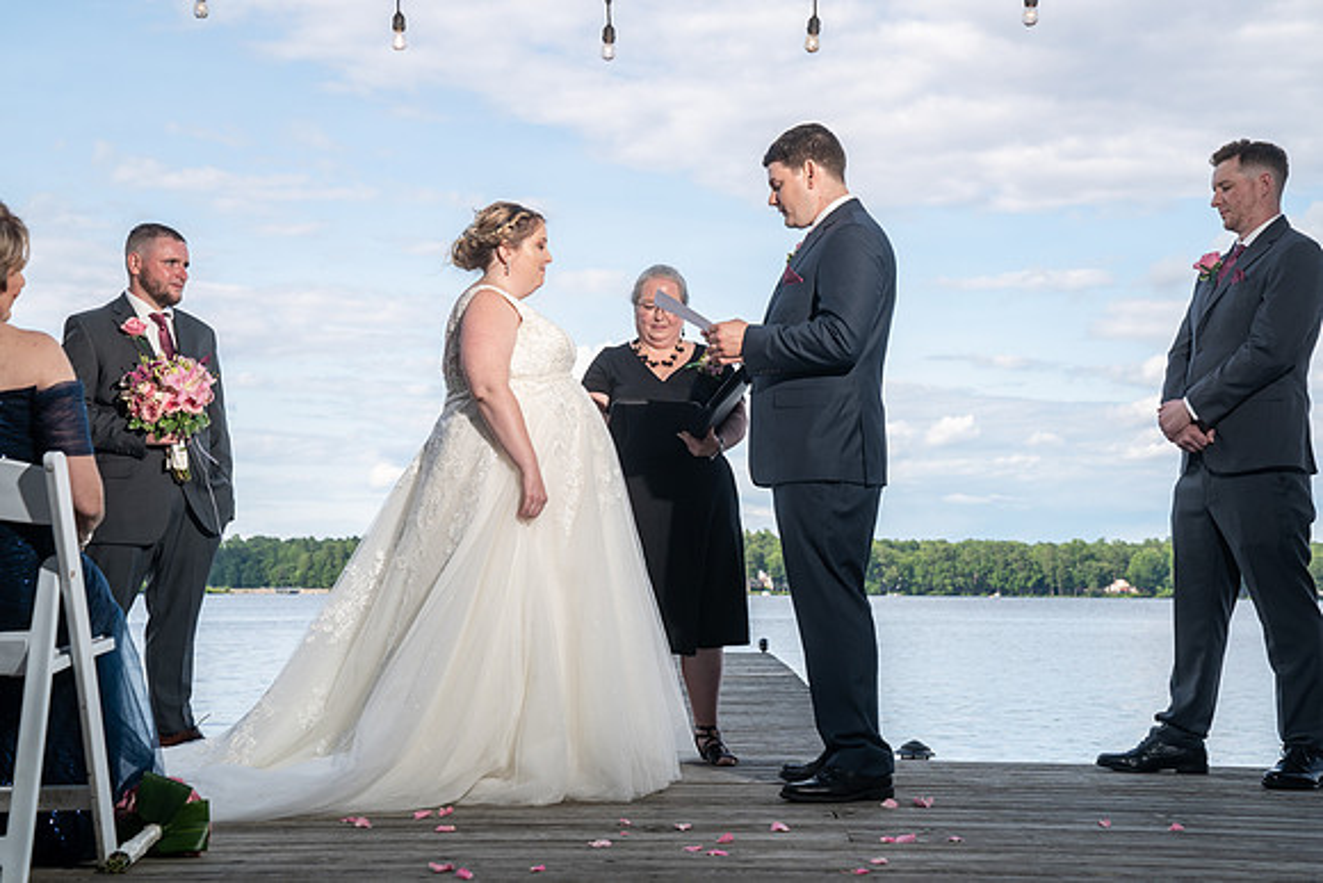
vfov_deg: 24.3
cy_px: 442
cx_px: 647
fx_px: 2050
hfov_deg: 35.8
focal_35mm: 56
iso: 100
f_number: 5.6
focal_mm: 54
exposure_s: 1/250
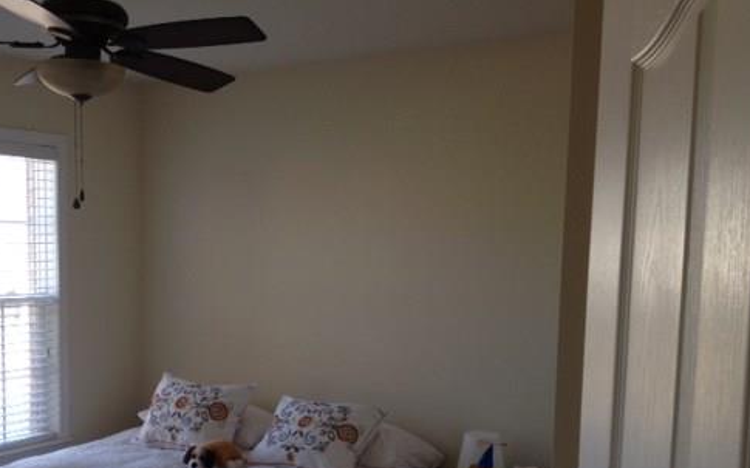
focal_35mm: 49
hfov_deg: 40.7
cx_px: 272
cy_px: 343
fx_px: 1001
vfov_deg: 26.1
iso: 50
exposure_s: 1/60
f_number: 2.4
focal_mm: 4.28
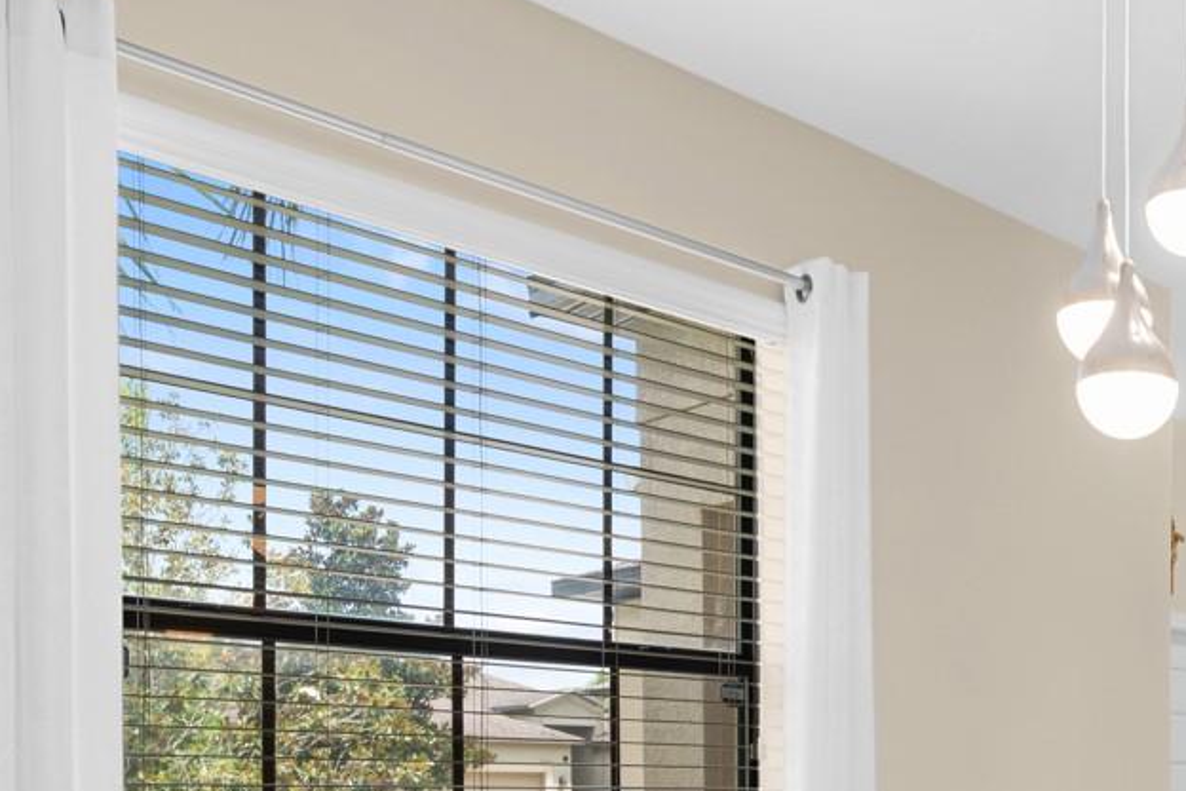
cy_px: 845
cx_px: 1163
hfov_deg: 41.7
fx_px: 1351
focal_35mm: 41
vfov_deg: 29.7
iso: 200
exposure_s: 1
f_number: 8
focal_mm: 16
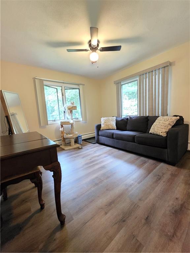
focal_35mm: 13
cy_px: 126
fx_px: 95
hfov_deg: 89.9
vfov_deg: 106.2
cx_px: 95
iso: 1250
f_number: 1.9
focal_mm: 2.2
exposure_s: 1/60
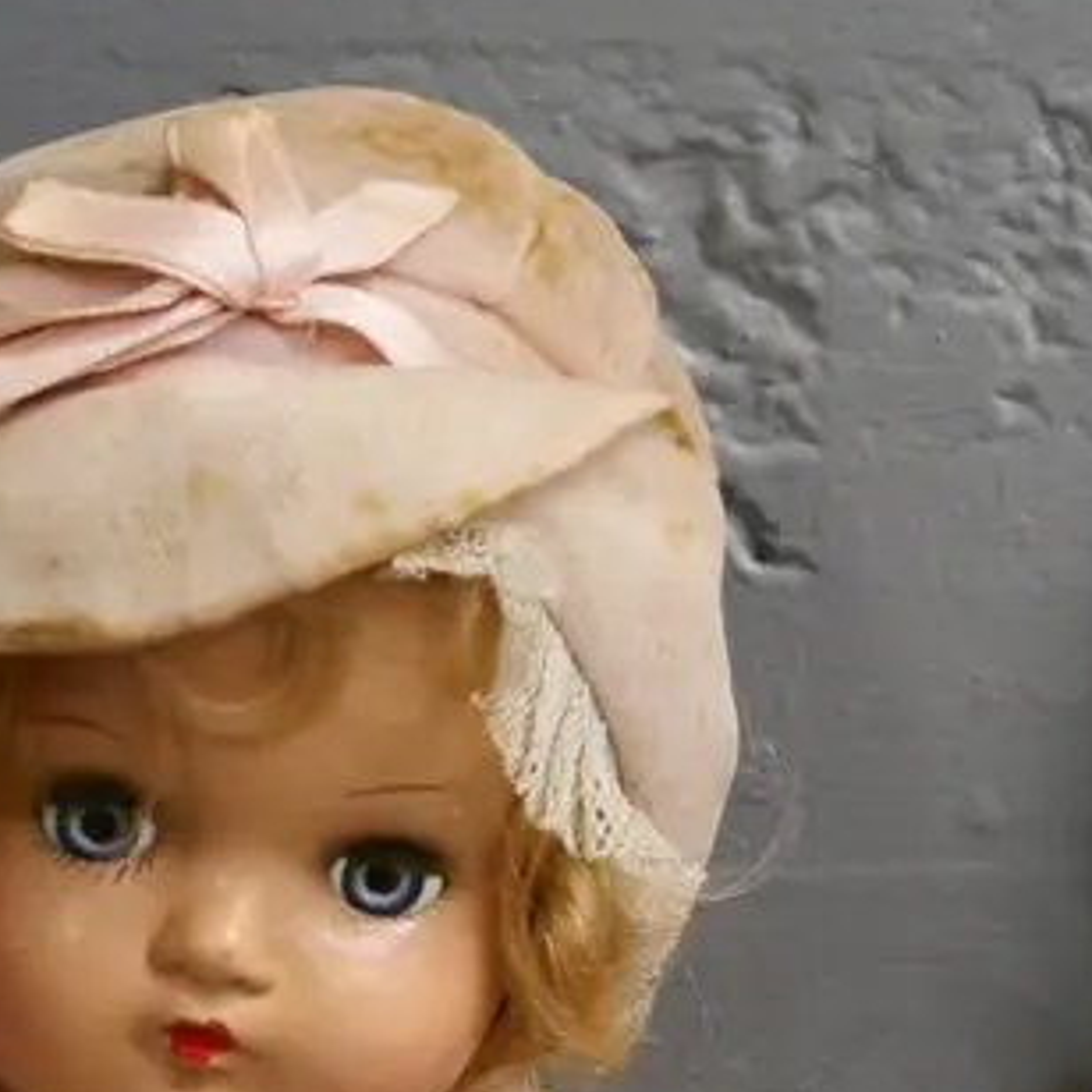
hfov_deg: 16.7
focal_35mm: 100
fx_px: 3569
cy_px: 745
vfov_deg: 17.3
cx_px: 1305
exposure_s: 1/40
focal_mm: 17
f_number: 6.3
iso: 1600
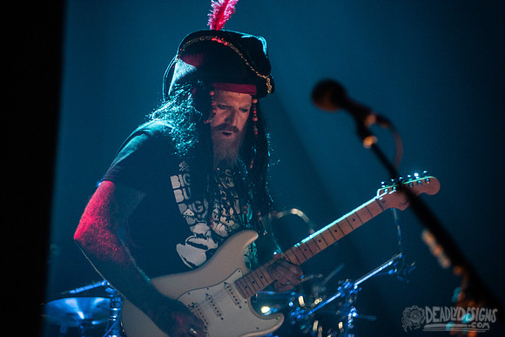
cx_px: 252
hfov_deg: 12.1
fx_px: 2385
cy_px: 168
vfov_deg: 8.1
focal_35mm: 170
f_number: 3.2
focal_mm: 170
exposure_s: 1/100
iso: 4000
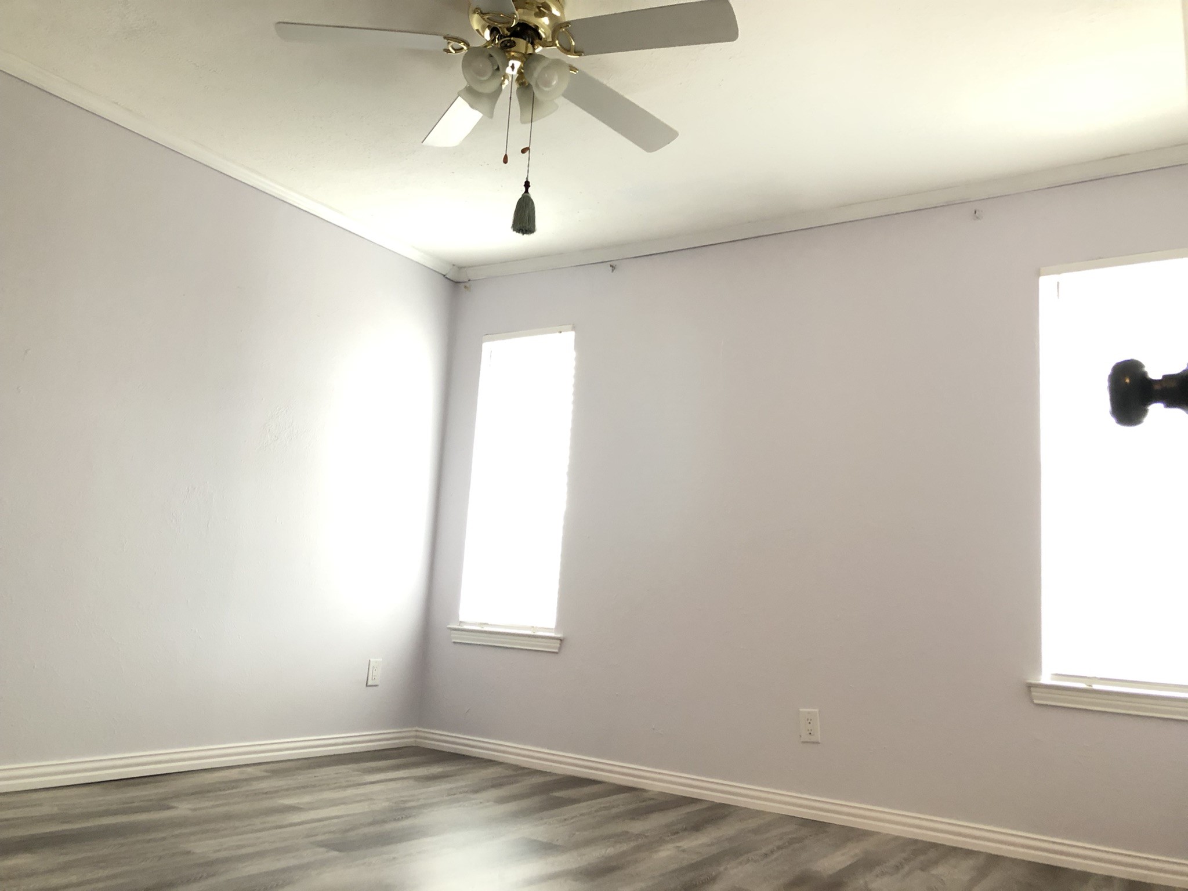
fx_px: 961
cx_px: 594
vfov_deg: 49.7
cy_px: 446
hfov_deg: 63.4
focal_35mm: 28
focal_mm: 3.99
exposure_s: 1/15
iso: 80
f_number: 1.8
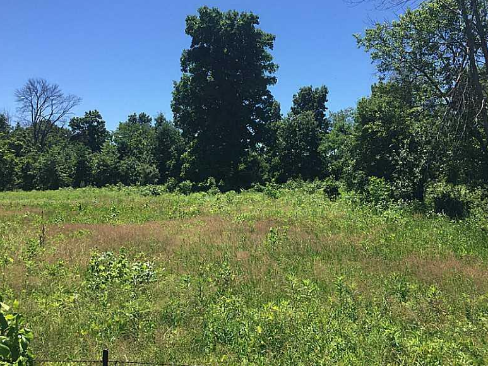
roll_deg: -0.7
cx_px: 241
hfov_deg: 60.0
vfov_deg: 46.8
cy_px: 178
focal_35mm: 30
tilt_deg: +0.8
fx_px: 423
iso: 32
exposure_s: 1/1721
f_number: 2.2
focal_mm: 4.15
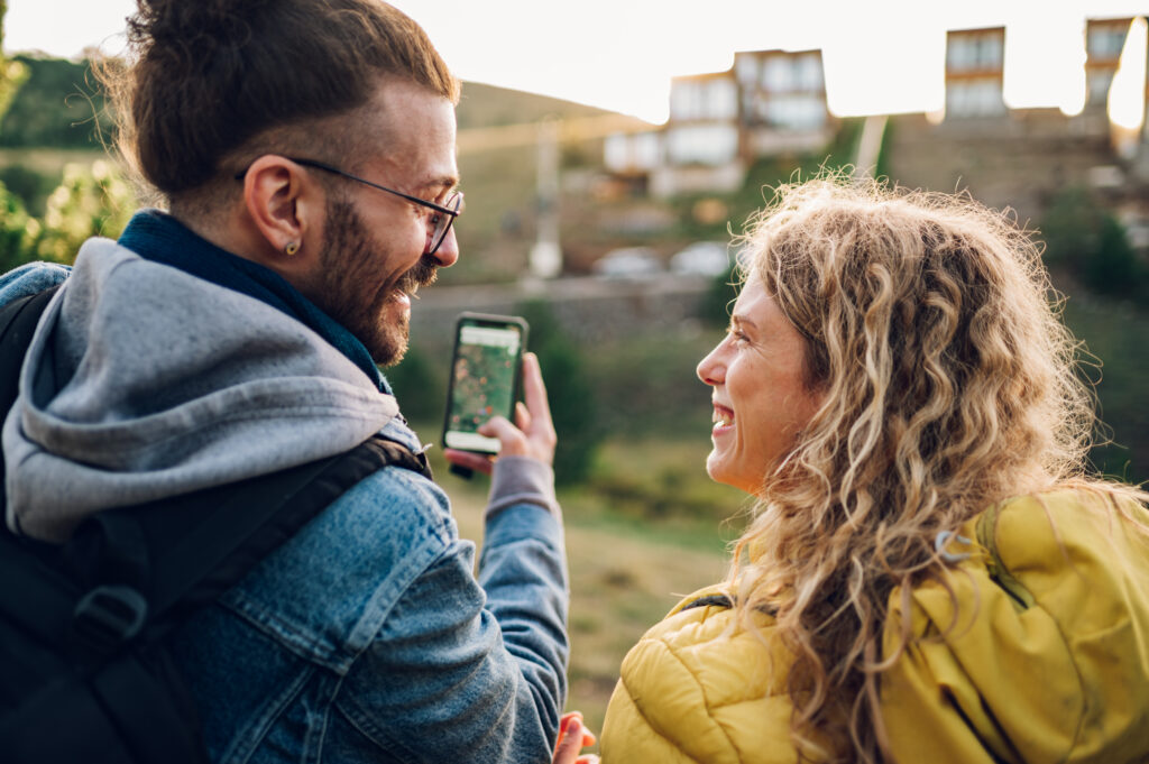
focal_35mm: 35
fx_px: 1116
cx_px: 574
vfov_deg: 37.8
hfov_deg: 54.5
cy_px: 382
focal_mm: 35
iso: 50
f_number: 2
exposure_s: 1/200
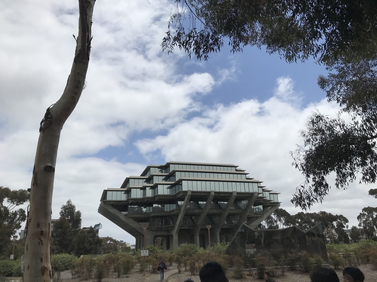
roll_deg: +1.7
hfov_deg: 63.4
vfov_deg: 49.7
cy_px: 141
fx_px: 305
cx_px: 188
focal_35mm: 28
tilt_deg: +19.6
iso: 25
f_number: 1.8
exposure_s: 1/8772
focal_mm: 3.99
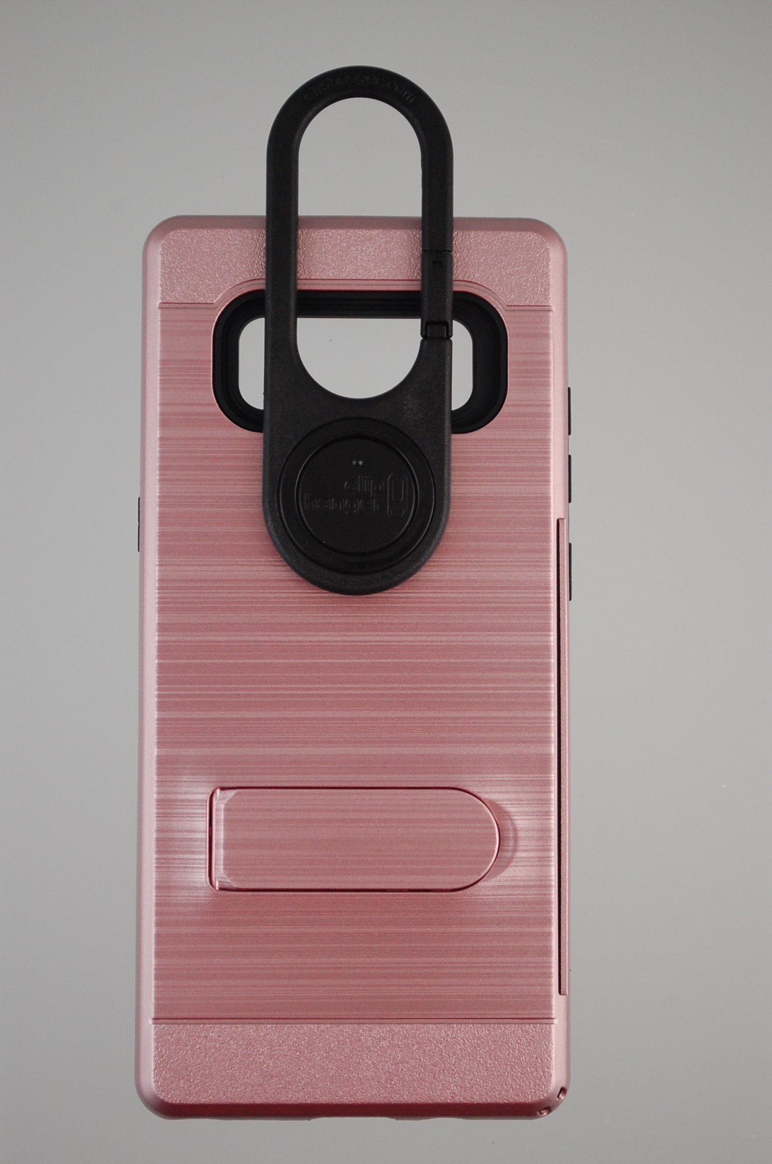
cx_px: 386
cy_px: 582
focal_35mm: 82
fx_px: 2663
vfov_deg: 24.7
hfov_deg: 16.5
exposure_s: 1/30
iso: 800
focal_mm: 55
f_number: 5.6
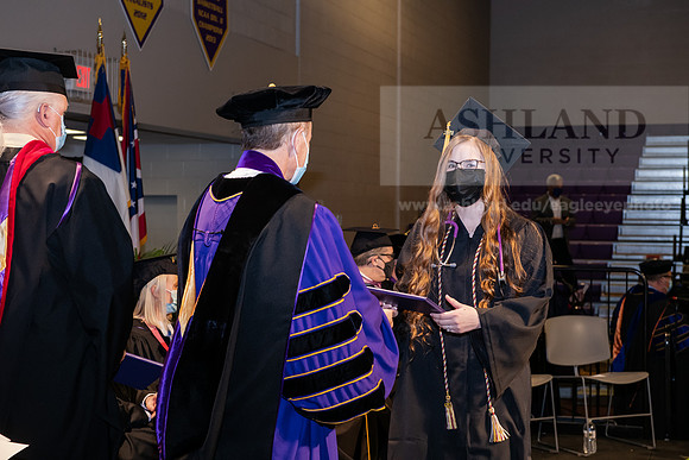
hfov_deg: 30.5
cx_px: 344
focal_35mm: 66
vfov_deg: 20.6
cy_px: 230
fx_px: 1263
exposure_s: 1/200
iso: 1600
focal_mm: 66
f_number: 6.3
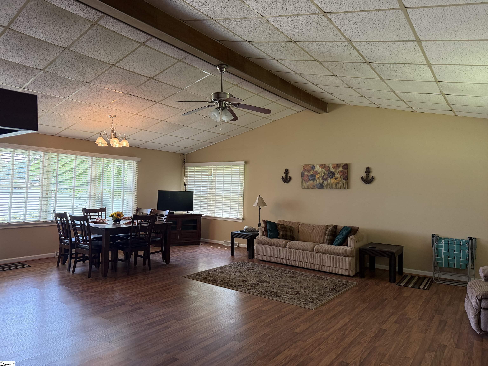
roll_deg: -1.9
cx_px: 244
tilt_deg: +0.8
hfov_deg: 71.6
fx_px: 338
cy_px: 183
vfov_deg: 56.8
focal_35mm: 24
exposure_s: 1/120
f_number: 1.78
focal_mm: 6.76
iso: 250
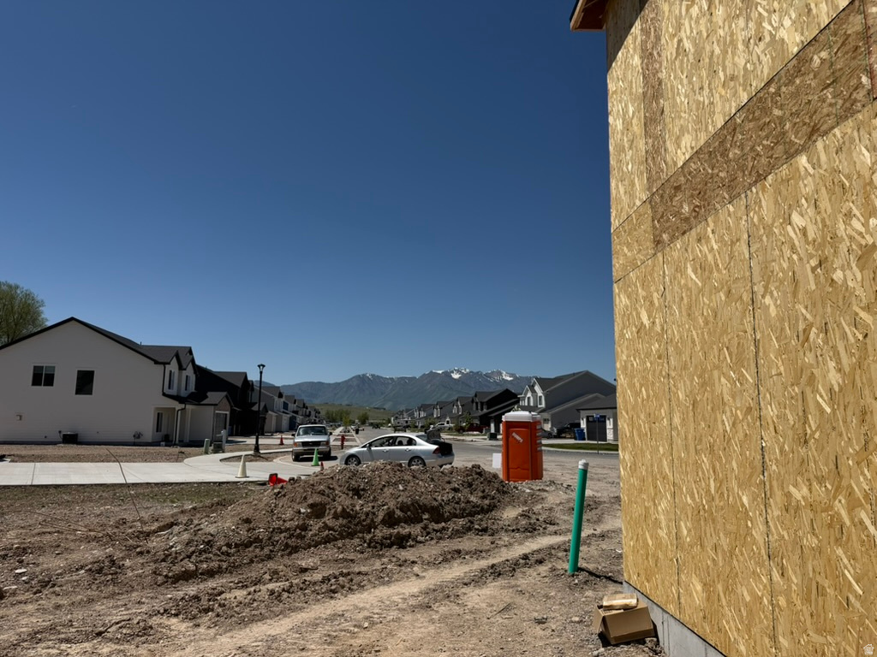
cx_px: 438
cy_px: 328
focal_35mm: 24
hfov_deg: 71.6
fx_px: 608
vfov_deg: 56.8
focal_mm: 6.76
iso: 80
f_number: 1.78
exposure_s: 1/10309
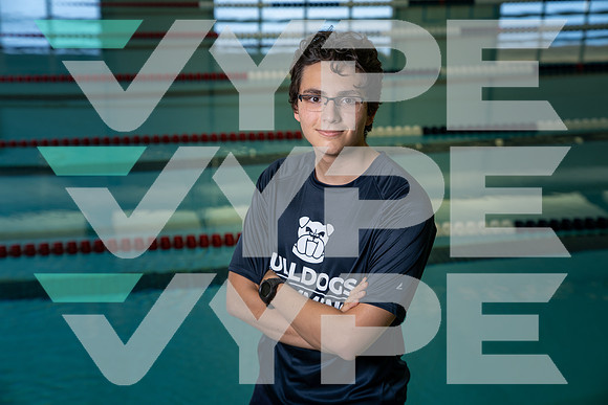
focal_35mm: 70
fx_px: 1182
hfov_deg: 28.8
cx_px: 304
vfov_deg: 19.5
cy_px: 202
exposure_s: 1/250
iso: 200
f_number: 4.5
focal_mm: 70
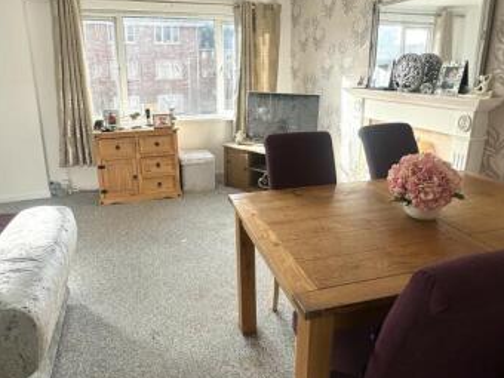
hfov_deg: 71.5
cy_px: 150
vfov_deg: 56.4
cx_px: 239
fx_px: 349
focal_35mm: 24
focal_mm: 2.22
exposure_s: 1/224
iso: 40
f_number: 2.2
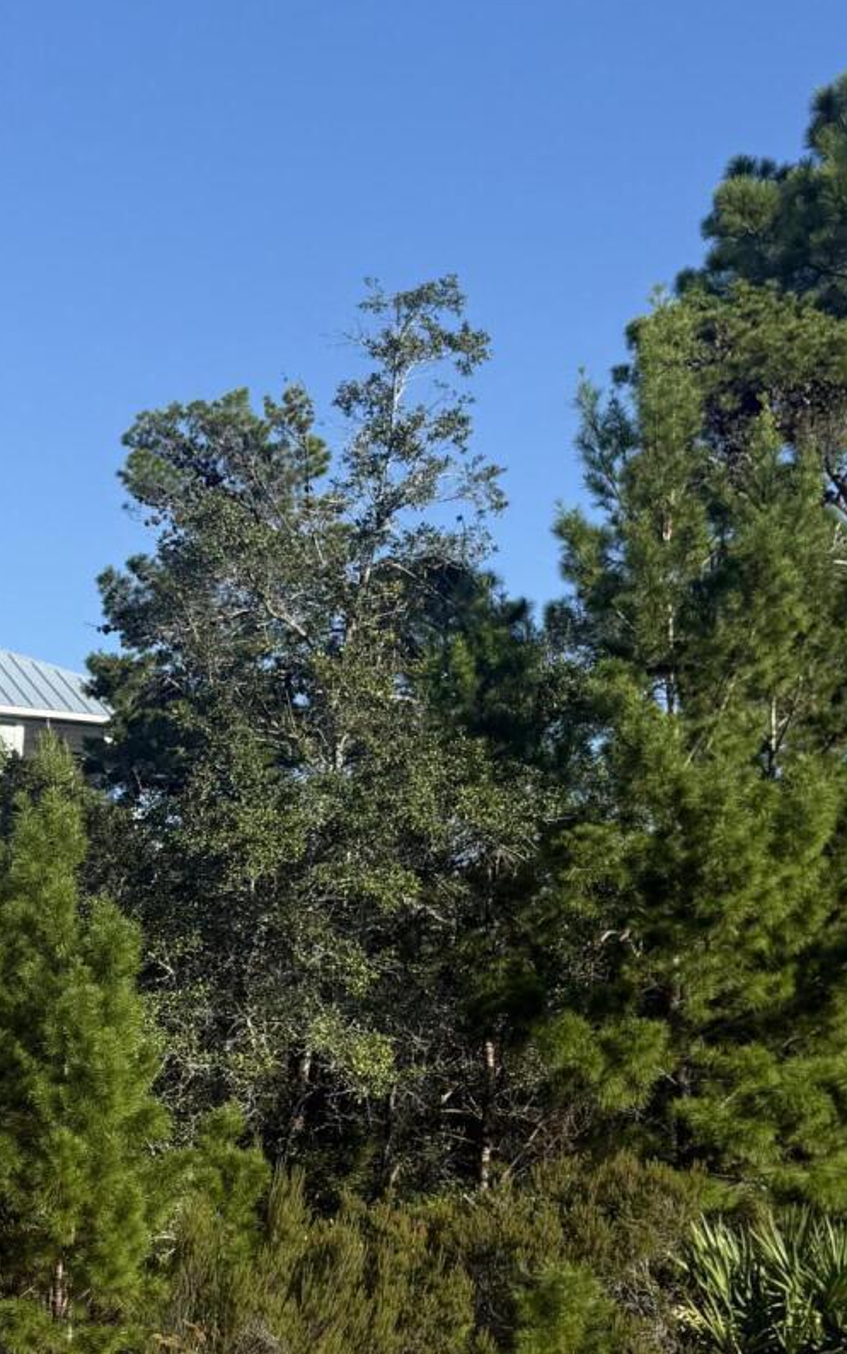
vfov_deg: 31.5
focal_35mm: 64
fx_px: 2363
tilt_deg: +5.6
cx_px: 15
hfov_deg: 19.8
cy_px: 986
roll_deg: -2.6
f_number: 1.78
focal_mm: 6.76
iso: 80
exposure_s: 1/3279
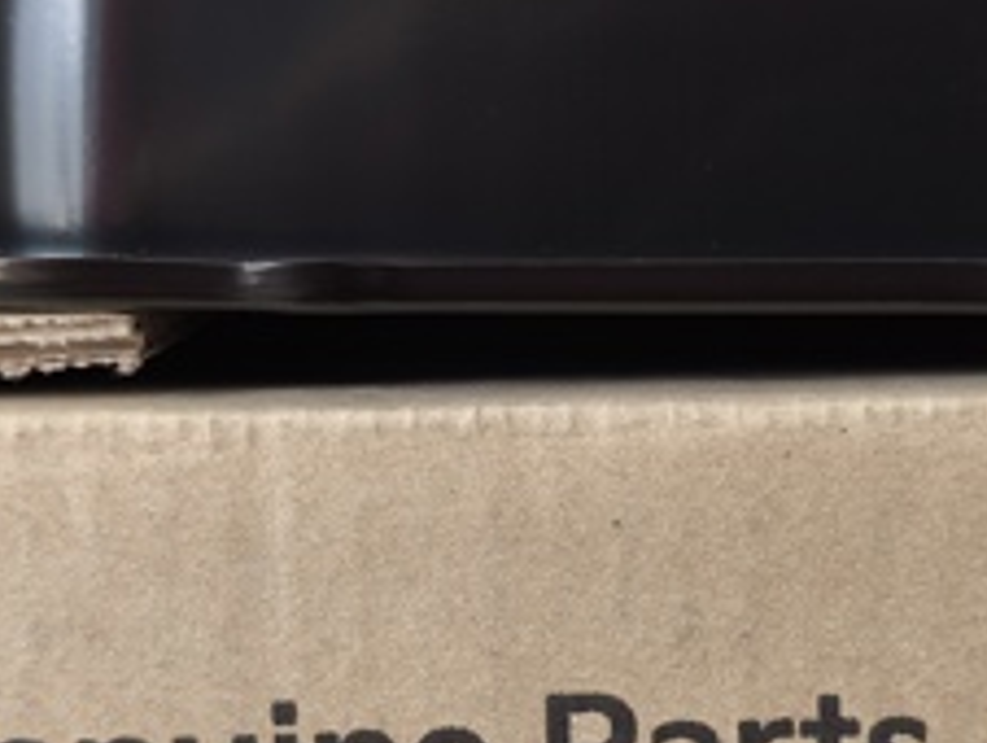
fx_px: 1855
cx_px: 572
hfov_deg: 29.7
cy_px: 485
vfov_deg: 22.5
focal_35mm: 65
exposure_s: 1/100
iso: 80
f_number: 1.6
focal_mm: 6.57
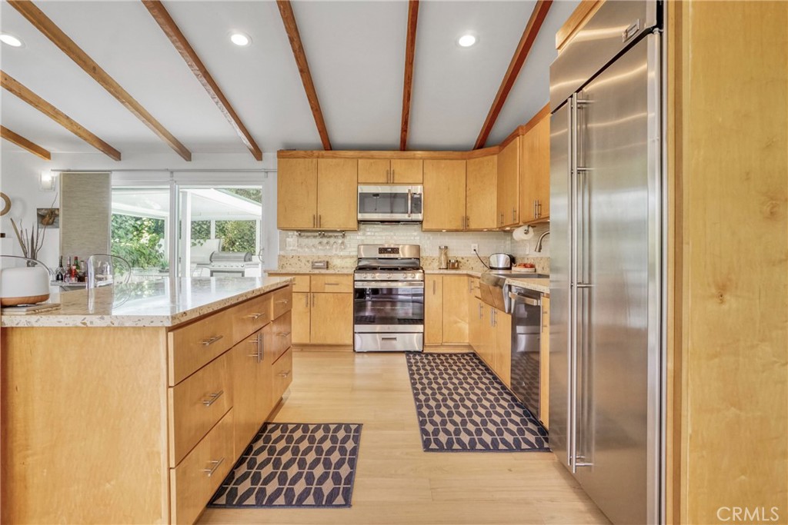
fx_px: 427
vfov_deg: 63.2
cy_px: 262
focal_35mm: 20
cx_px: 394
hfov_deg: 85.4
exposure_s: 1/30
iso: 2500
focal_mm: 13
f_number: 10
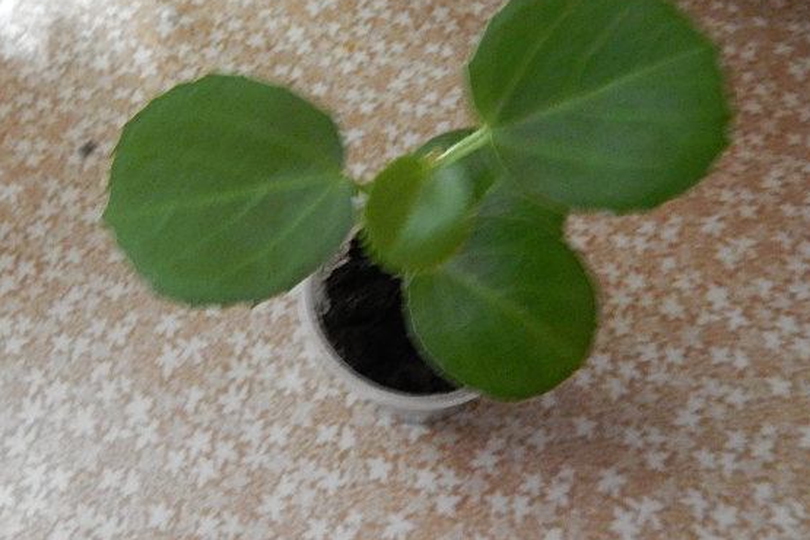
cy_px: 193
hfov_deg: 61.9
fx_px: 675
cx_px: 409
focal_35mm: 30
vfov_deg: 43.2
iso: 800
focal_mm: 4.5
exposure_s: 1/3
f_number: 3.1
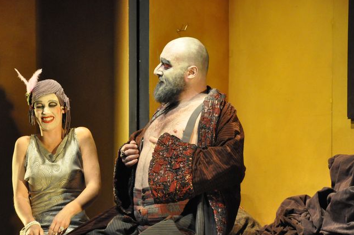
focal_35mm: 198
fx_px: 1940
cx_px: 148
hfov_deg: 10.4
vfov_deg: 6.9
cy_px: 134
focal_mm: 105
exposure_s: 1/125
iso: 3200
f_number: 5.6
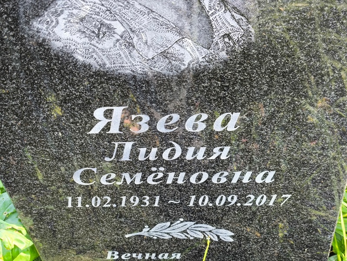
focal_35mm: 50
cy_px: 130
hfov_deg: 38.2
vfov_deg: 29.1
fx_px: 501
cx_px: 174
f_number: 1.7
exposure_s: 1/60
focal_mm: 4.71
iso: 80
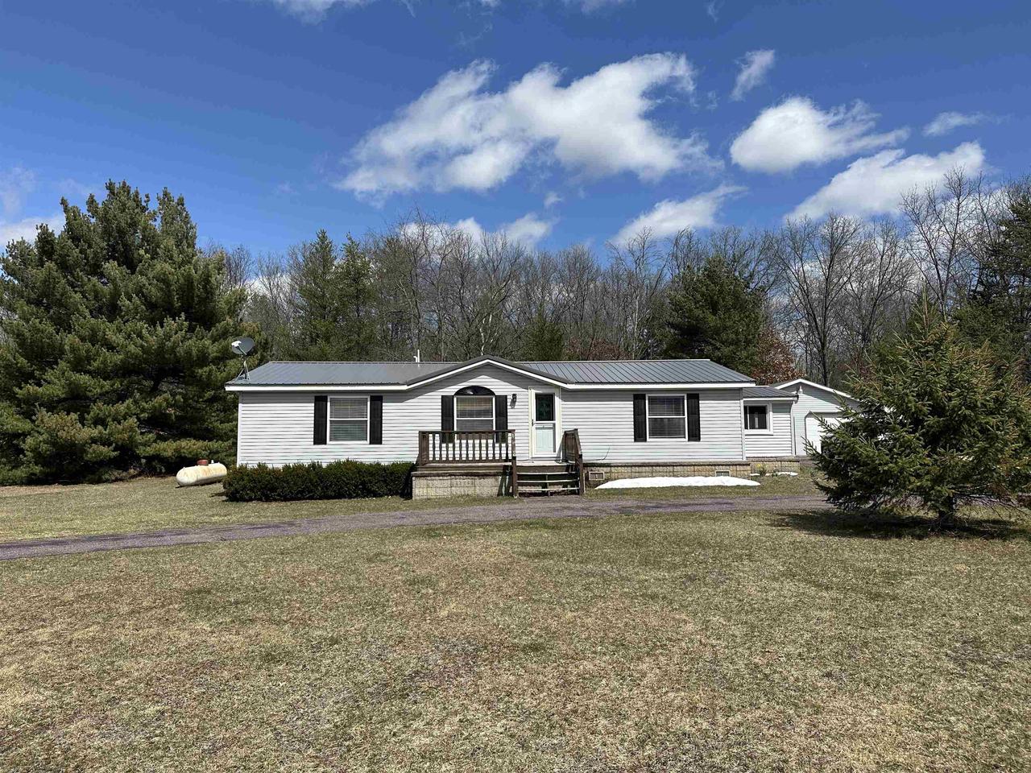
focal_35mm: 24
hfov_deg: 71.6
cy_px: 386
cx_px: 516
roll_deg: +0.1
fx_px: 715
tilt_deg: +4.4
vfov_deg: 56.8
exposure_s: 1/6211
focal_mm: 6.86
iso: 80
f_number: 1.78
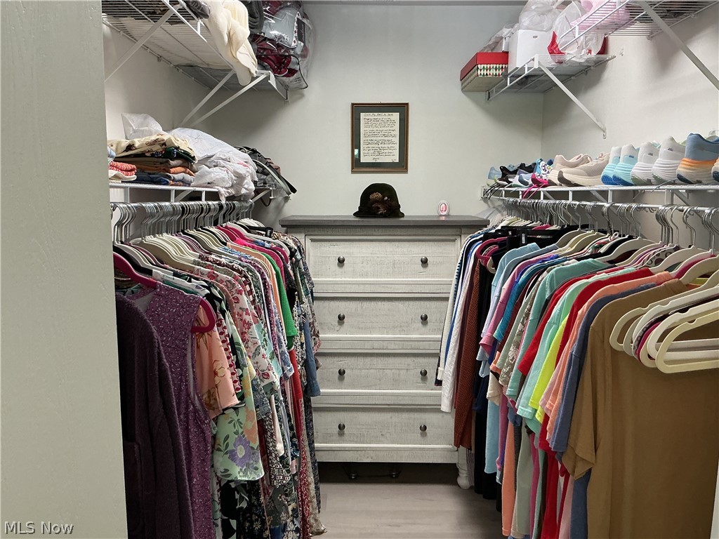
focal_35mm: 29
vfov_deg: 48.2
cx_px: 360
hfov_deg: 61.7
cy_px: 270
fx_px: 602
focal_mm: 3
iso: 100
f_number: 1.8
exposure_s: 1/60
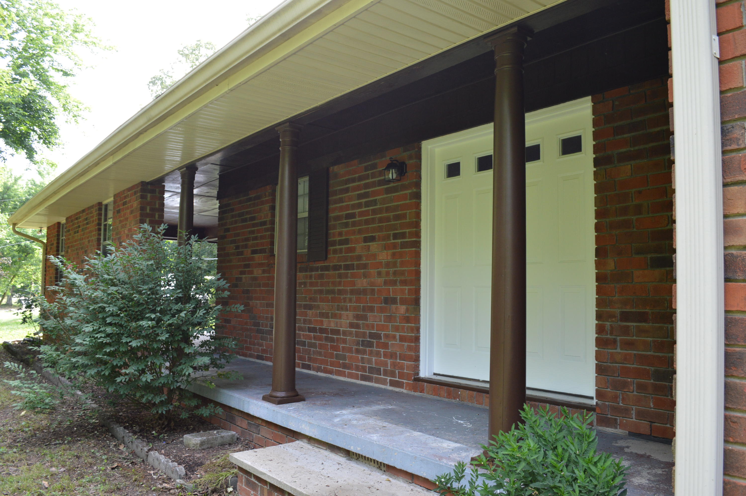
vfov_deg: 47.8
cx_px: 373
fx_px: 559
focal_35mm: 27
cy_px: 248
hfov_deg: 67.4
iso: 400
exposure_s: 1/125
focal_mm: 18
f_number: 5.6
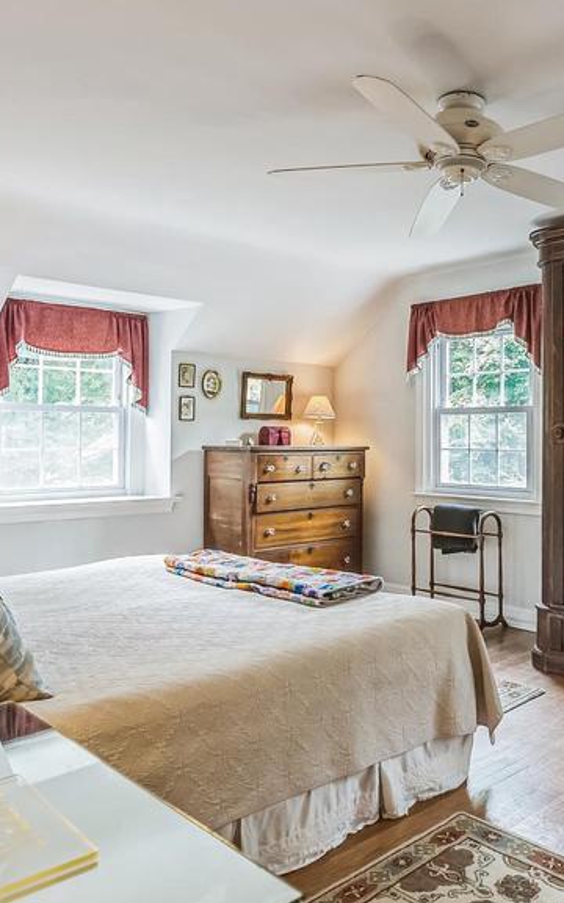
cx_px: 414
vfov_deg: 64.6
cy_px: 446
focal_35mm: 29
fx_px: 713
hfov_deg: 42.0
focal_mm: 16
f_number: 4
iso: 640
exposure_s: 1/60
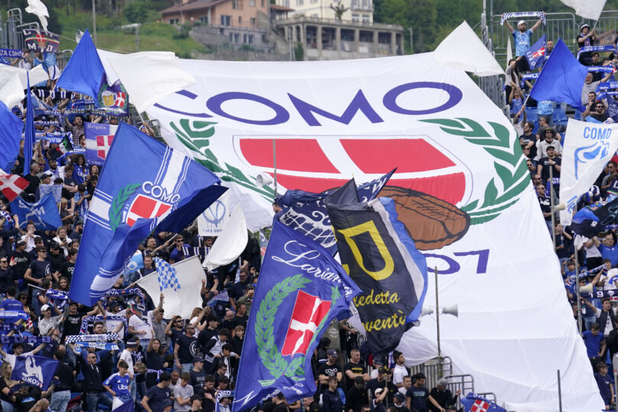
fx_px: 4379
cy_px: 205
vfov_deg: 5.4
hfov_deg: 8.1
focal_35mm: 255
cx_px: 312
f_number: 3.5
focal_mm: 200
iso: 500
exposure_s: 1/4000
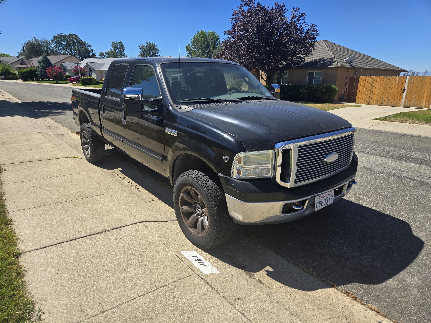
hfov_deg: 73.9
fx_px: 286
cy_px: 162
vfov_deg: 58.9
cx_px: 216
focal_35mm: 23
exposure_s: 1/1614
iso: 25
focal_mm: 5.4
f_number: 1.8
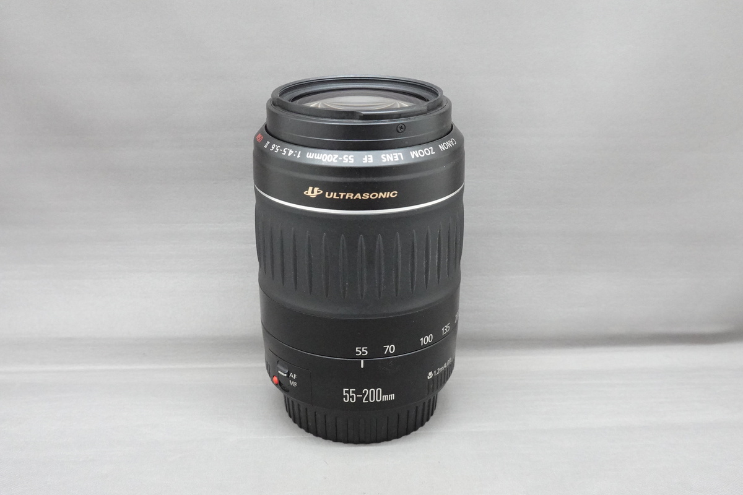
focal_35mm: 43
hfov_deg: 45.4
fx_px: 887
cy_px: 248
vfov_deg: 31.2
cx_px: 372
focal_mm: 15.9
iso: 3200
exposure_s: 1/50
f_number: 5.6
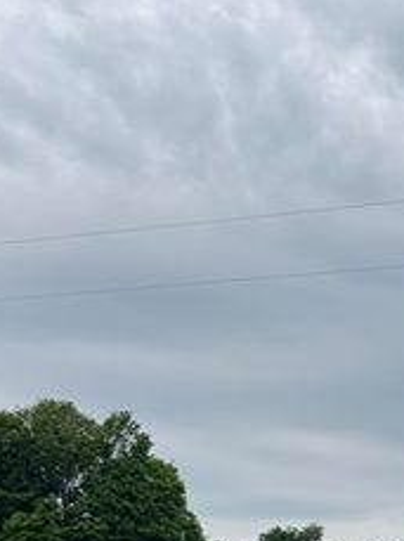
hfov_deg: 19.2
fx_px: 1092
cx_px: 539
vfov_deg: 24.9
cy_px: 663
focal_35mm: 70
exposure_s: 1/4310
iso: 80
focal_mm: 6.76
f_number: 1.78
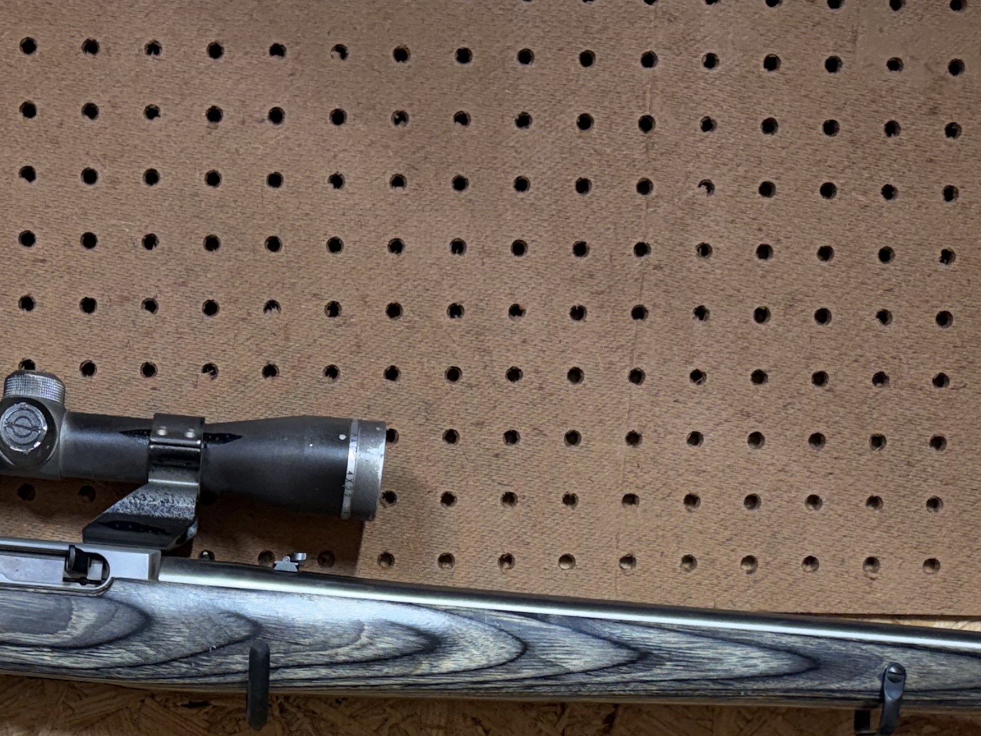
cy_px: 829
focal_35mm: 63
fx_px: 1785
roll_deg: -1.6
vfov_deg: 21.9
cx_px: 186
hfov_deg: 30.0
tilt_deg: -3.0
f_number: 1.78
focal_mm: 6.76
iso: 200
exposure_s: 1/120
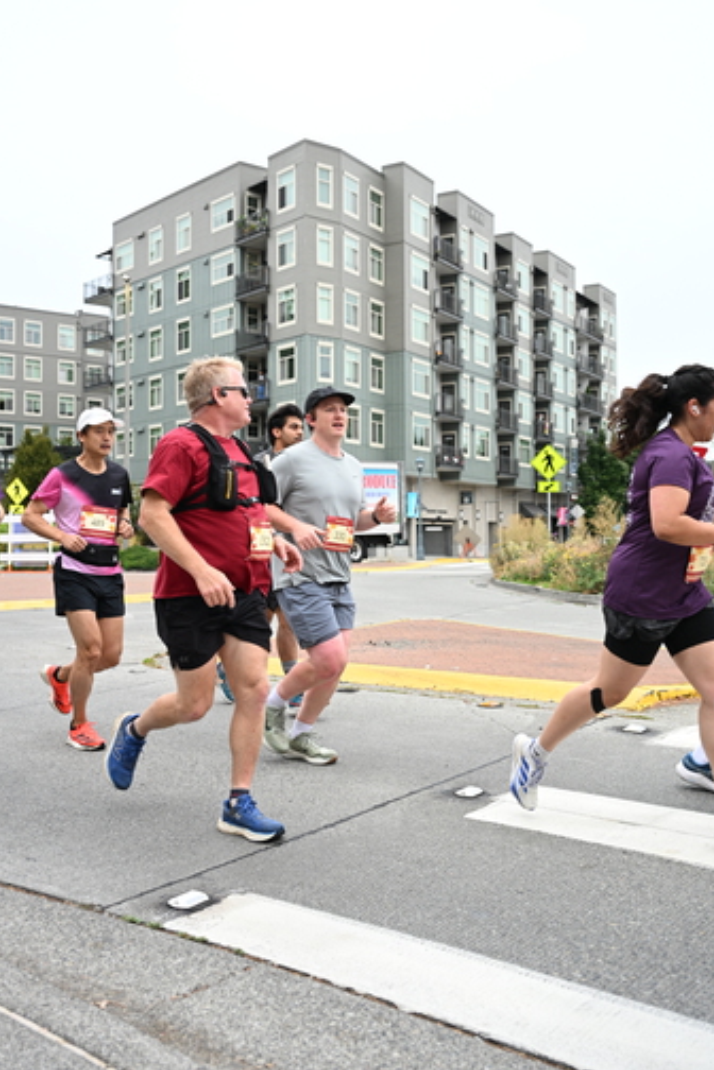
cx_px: 339
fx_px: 1087
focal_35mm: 37
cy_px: 505
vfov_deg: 52.4
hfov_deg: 36.4
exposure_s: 1/800
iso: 1600
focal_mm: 33.5
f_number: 4
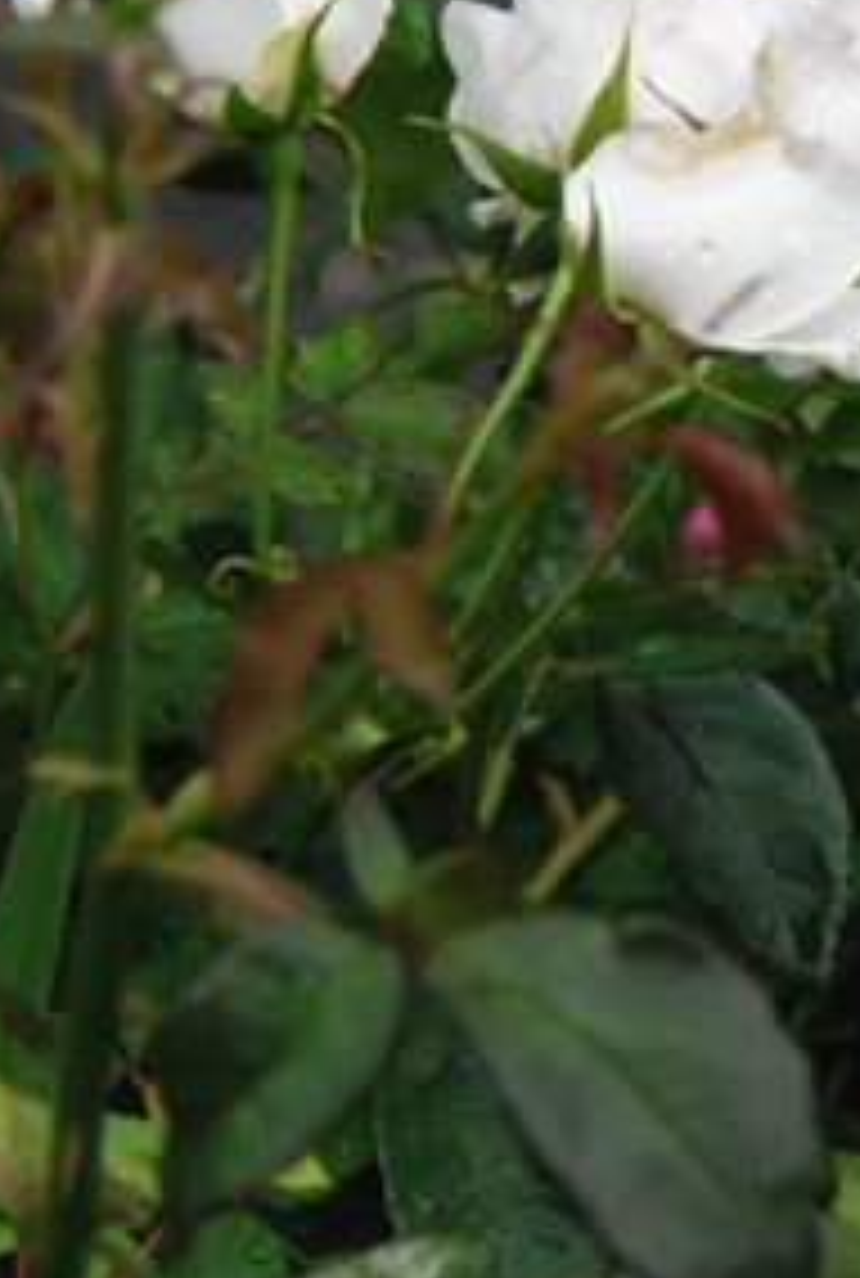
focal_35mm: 346
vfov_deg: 5.9
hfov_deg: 4.0
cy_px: 148
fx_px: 12323
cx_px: 792
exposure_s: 1/1000
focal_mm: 82
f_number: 8
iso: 1600
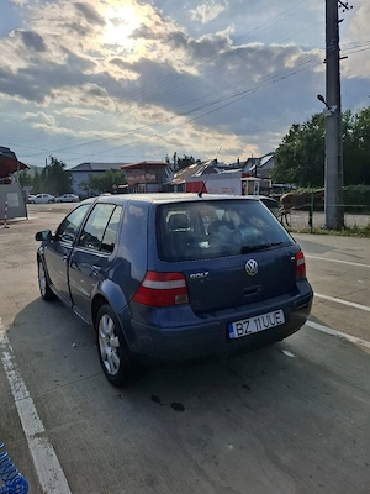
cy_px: 247
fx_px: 328
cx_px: 185
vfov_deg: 73.9
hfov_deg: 58.9
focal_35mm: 23
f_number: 1.8
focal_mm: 5.54
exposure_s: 1/5000
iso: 50
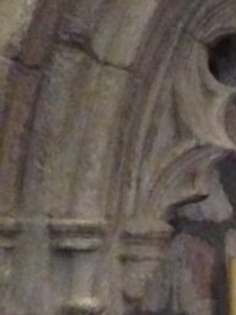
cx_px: 471
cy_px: 213
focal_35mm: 264
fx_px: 2400
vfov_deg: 7.5
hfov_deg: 5.5
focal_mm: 4.12
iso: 2500
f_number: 2.4
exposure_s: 1/15
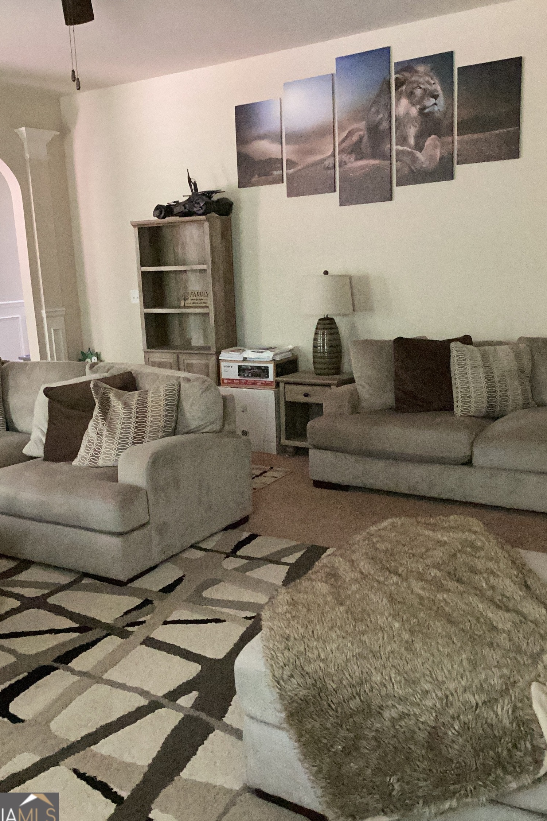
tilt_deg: -12.9
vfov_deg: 57.2
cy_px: 414
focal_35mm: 33
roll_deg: +2.0
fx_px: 752
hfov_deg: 39.9
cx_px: 248
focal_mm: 3.3
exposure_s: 1/30
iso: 640
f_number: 2.4
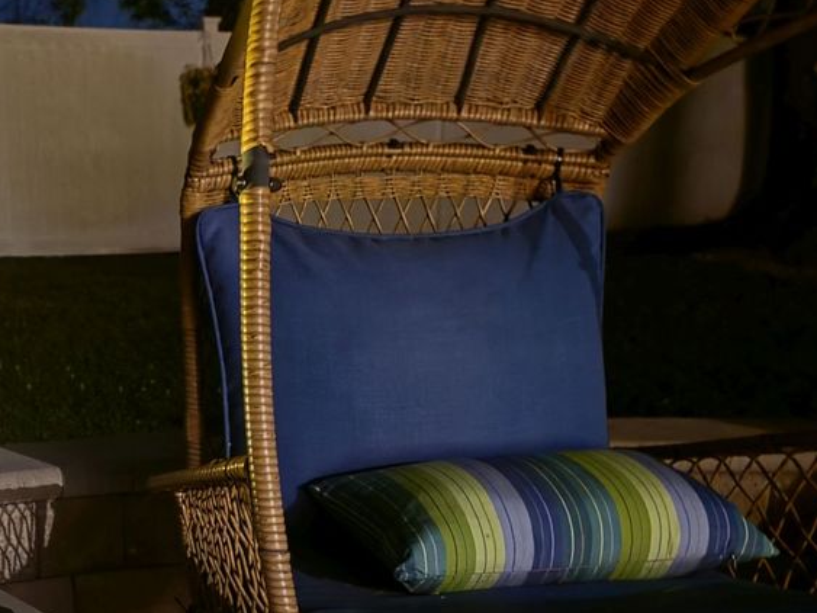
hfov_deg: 36.5
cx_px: 81
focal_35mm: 49
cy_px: 529
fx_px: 1156
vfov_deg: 28.7
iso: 2000
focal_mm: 6.25
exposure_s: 1/3.45
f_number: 1.7
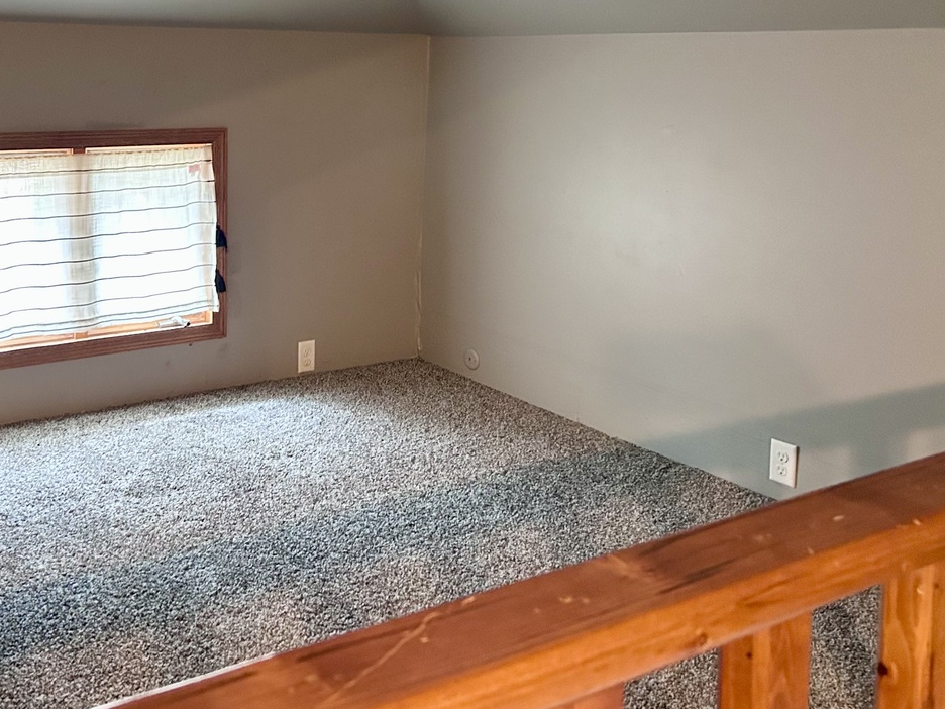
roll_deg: +1.0
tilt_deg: -7.6
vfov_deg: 35.3
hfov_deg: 45.7
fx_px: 1092
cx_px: 282
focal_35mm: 40
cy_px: 192
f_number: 1.5
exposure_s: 1/40
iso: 500
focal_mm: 5.7
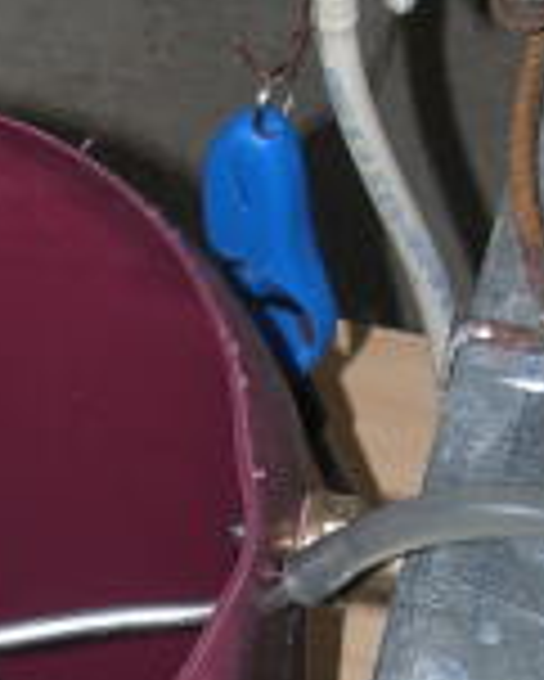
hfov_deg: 8.0
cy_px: 824
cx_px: -18
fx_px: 3860
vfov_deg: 9.9
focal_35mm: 192
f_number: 3.2
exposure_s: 1/120
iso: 50
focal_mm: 15.7
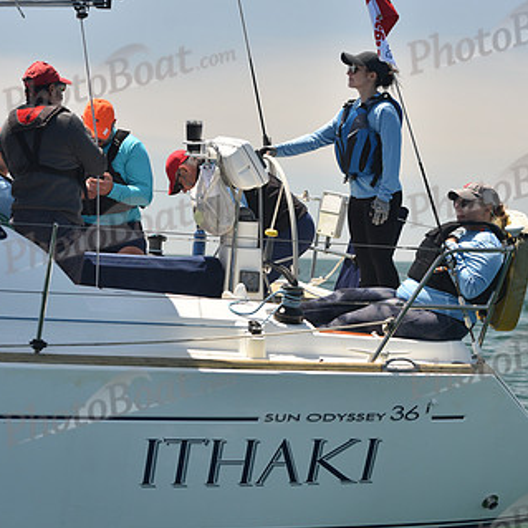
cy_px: 294
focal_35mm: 147
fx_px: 2537
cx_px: 323
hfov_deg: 11.9
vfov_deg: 11.9
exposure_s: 1/800
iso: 250
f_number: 4.5
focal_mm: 95
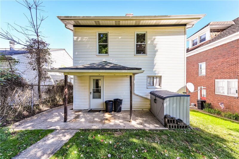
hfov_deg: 104.3
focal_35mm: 14
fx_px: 93
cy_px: 80
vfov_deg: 81.1
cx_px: 120
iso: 200
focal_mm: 14
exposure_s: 1/60
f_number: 8
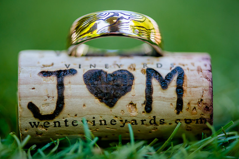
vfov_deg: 13.0
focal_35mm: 105
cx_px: 120
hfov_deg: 19.5
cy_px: 80
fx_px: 697
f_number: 3.8
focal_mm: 105
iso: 800
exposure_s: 1/640
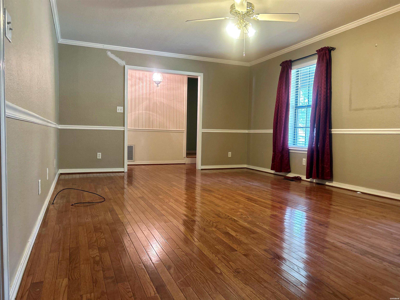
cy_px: 150
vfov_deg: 53.1
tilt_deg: -3.1
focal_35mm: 26
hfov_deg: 67.3
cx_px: 200
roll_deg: -1.1
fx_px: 300
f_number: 1.5
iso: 320
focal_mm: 5.7
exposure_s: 1/60
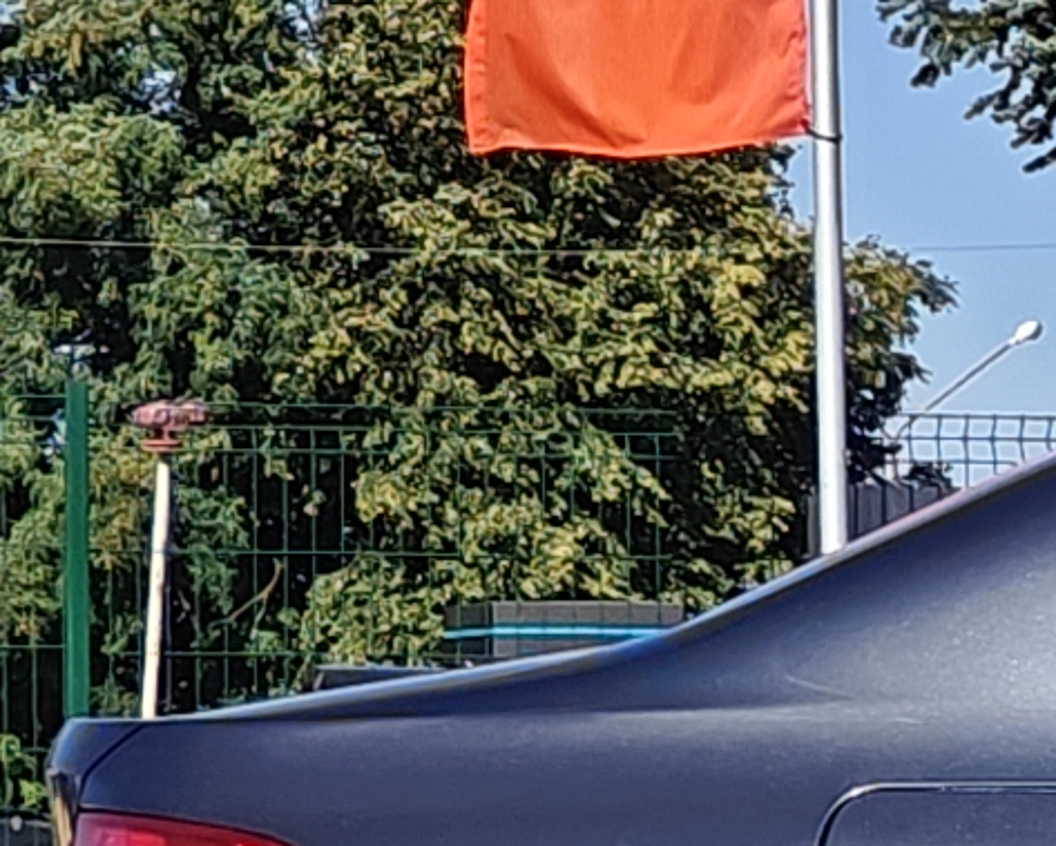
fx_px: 9507
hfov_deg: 6.0
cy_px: 1152
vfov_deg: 5.1
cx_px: 3005
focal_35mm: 304
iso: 50
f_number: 2
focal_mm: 7.08
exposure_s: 1/2806
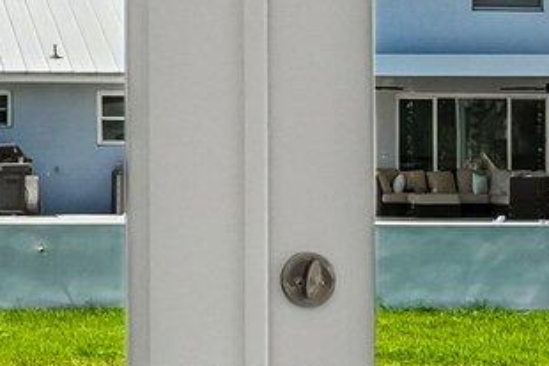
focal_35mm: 198
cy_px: 326
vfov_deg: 6.9
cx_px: 108
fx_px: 3021
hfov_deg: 10.4
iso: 2500
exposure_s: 1/2000
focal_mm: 30
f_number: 8
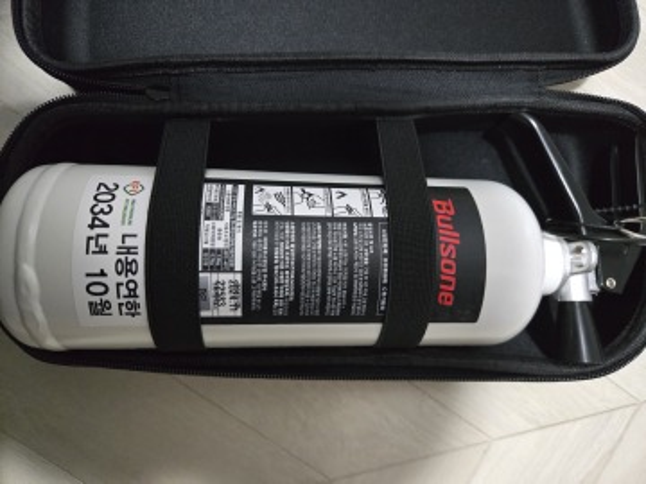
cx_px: 323
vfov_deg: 58.9
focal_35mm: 23
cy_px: 242
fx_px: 429
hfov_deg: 73.9
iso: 2000
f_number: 1.8
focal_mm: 5.4
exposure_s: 1/60
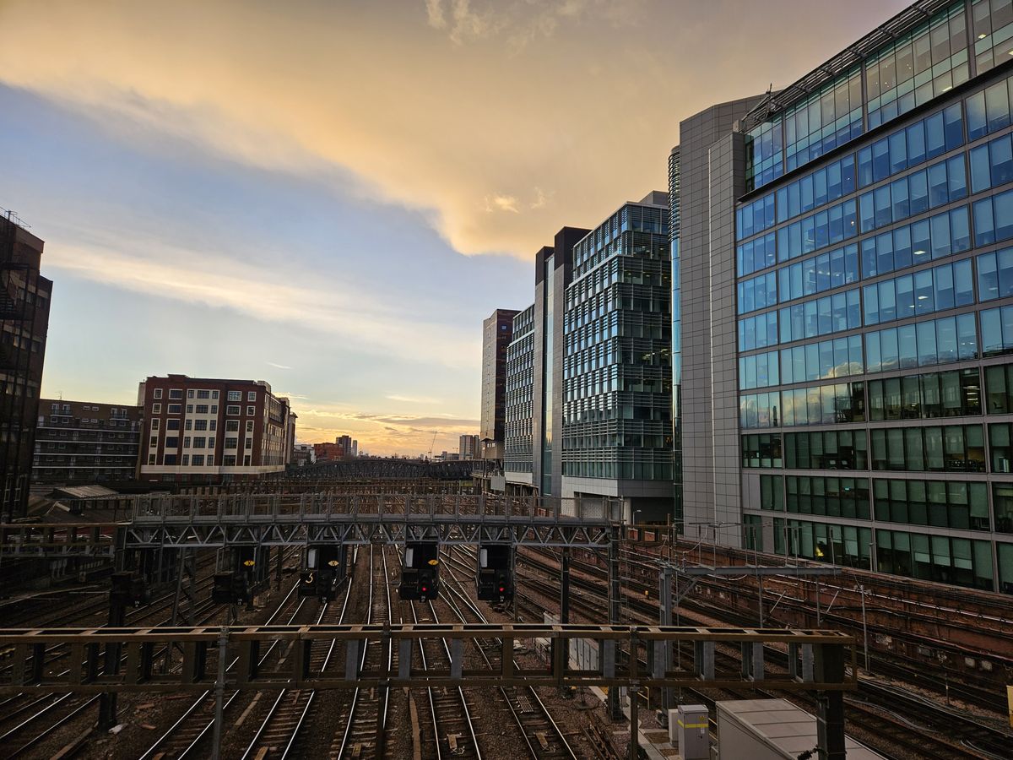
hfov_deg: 73.9
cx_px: 506
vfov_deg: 58.9
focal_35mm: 23
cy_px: 380
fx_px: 673
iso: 25
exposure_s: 1/470
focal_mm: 5.4
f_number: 1.8
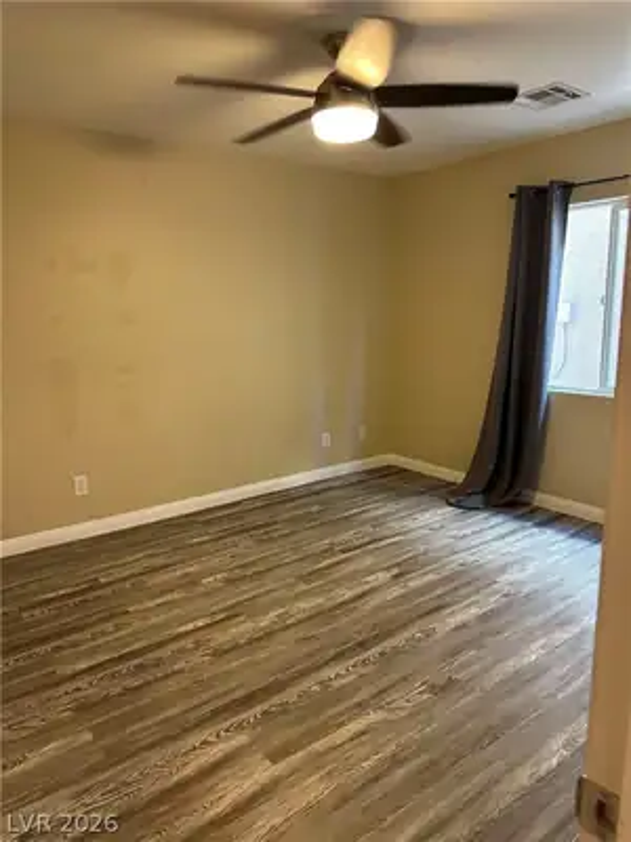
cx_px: 316
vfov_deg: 71.6
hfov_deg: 56.8
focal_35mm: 24
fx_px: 583
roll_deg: +1.0
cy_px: 421
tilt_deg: -11.1
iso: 500
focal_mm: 6.86
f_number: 1.78
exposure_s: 1/60
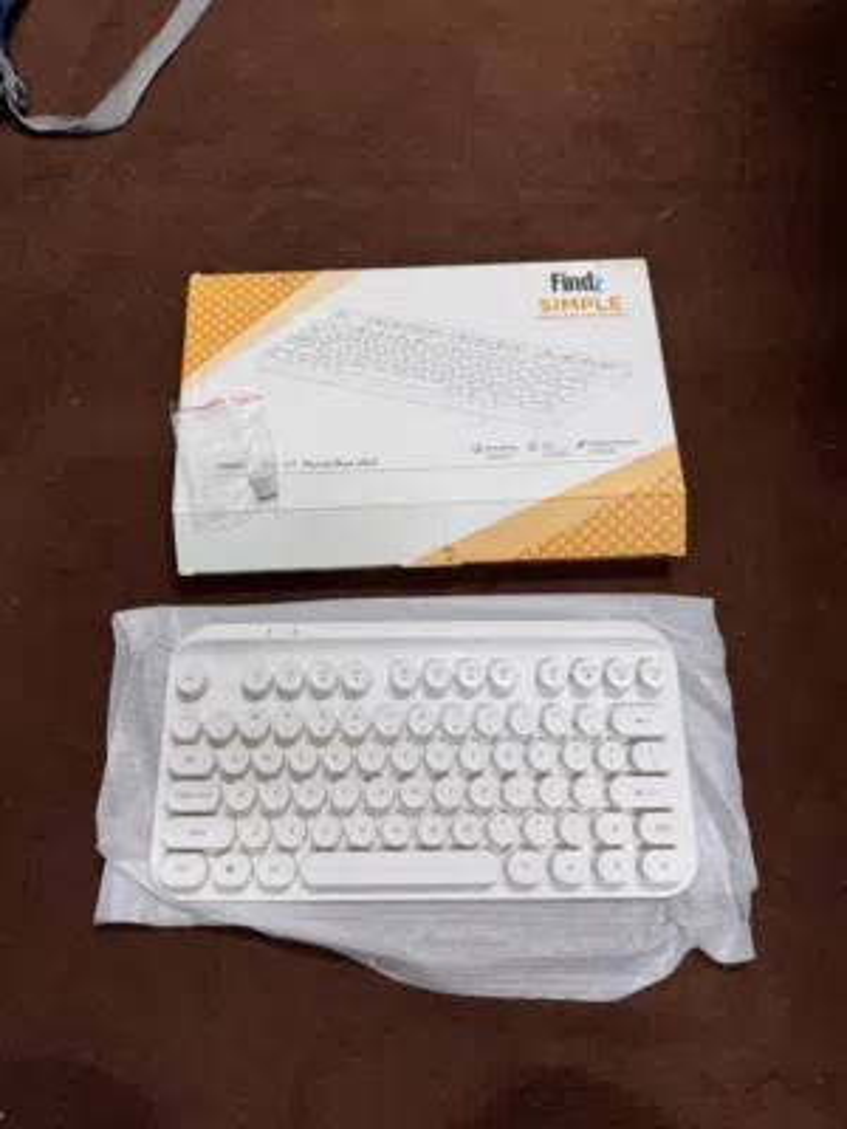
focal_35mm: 24
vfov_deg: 71.6
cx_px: 424
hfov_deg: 56.8
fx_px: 783
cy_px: 564
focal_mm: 6.76
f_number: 1.78
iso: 80
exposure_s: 1/100
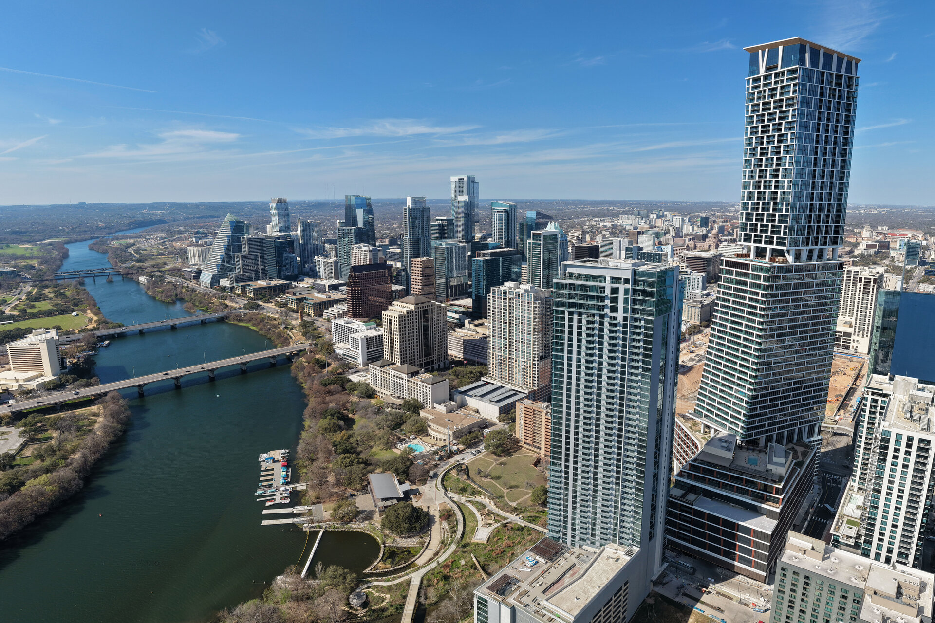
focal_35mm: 28
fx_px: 727
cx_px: 468
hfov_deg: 65.5
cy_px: 312
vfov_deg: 46.4
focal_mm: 14.45
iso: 250
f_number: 2.8
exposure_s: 1/2500
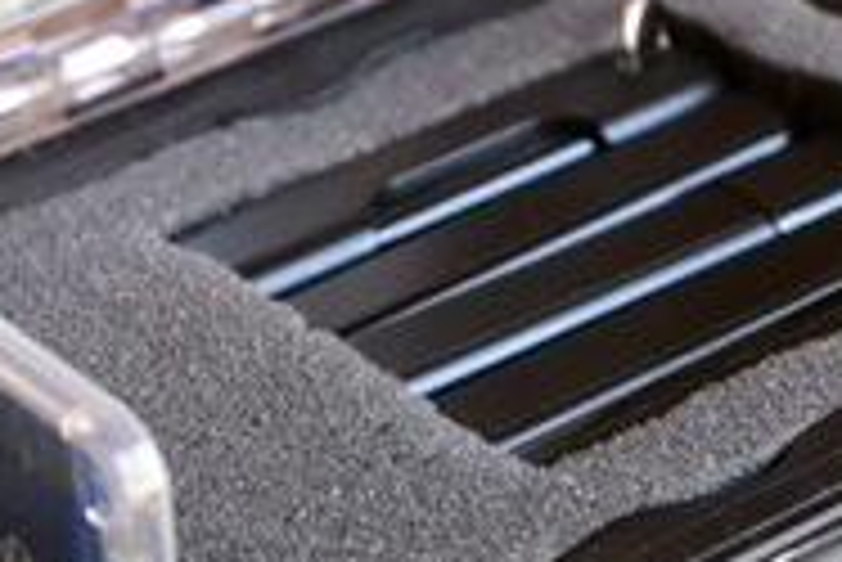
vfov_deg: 6.6
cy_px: 409
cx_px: 441
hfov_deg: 9.9
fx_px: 4869
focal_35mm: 208
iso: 2500
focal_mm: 52
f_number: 5
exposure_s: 1/60
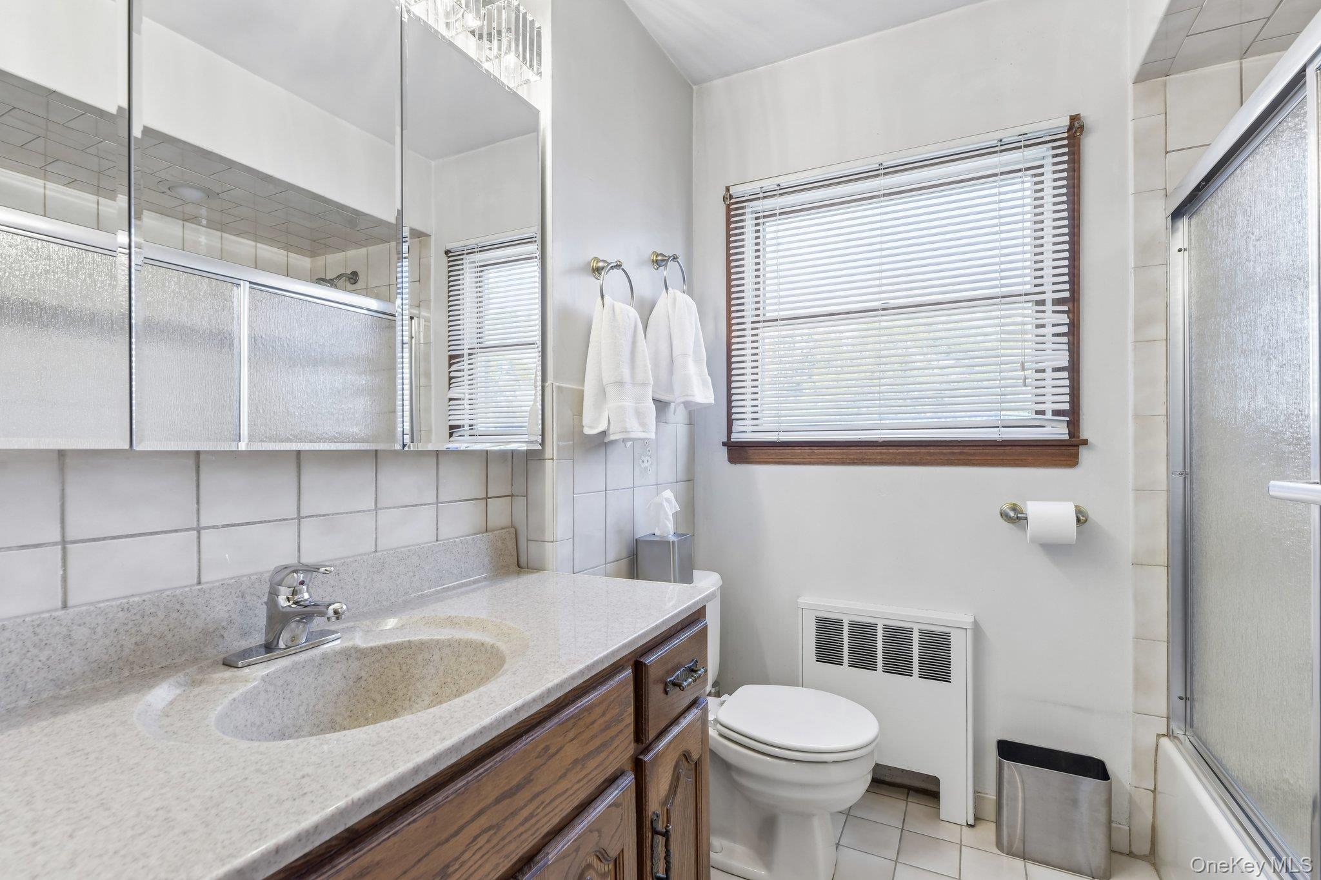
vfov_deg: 70.4
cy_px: 440
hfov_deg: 93.3
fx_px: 624
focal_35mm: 17
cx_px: 660
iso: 400
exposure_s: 1/40
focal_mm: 17
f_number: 9
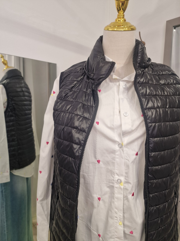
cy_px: 120
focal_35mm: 23
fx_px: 159
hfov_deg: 58.9
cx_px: 90
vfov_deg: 73.9
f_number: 1.8
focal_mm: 6.4
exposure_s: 1/100
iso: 160
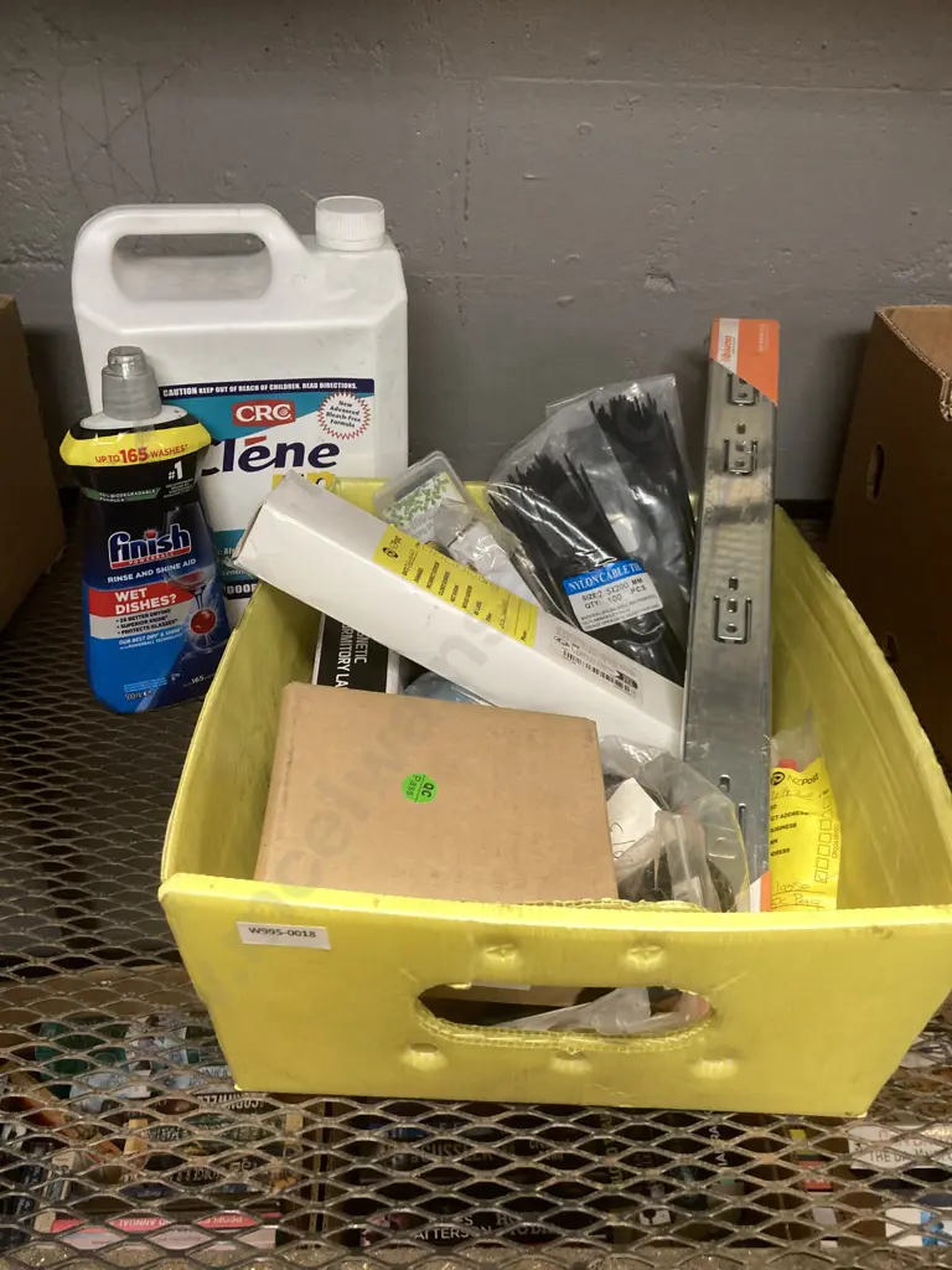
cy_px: 635
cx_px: 476
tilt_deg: -32.7
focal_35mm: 28
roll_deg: -2.0
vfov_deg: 63.4
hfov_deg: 49.7
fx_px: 1027
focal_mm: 3.99
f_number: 1.8
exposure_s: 1/50
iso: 200
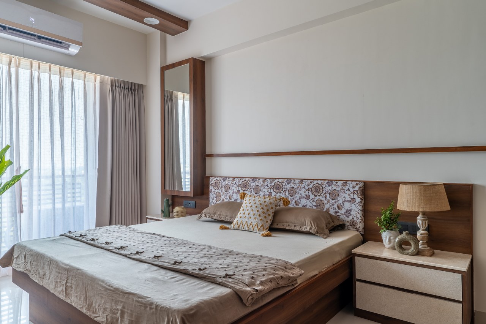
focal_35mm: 23
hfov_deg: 76.1
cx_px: 243
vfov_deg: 55.1
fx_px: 310
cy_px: 162
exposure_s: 1/25
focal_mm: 23
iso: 100
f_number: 10
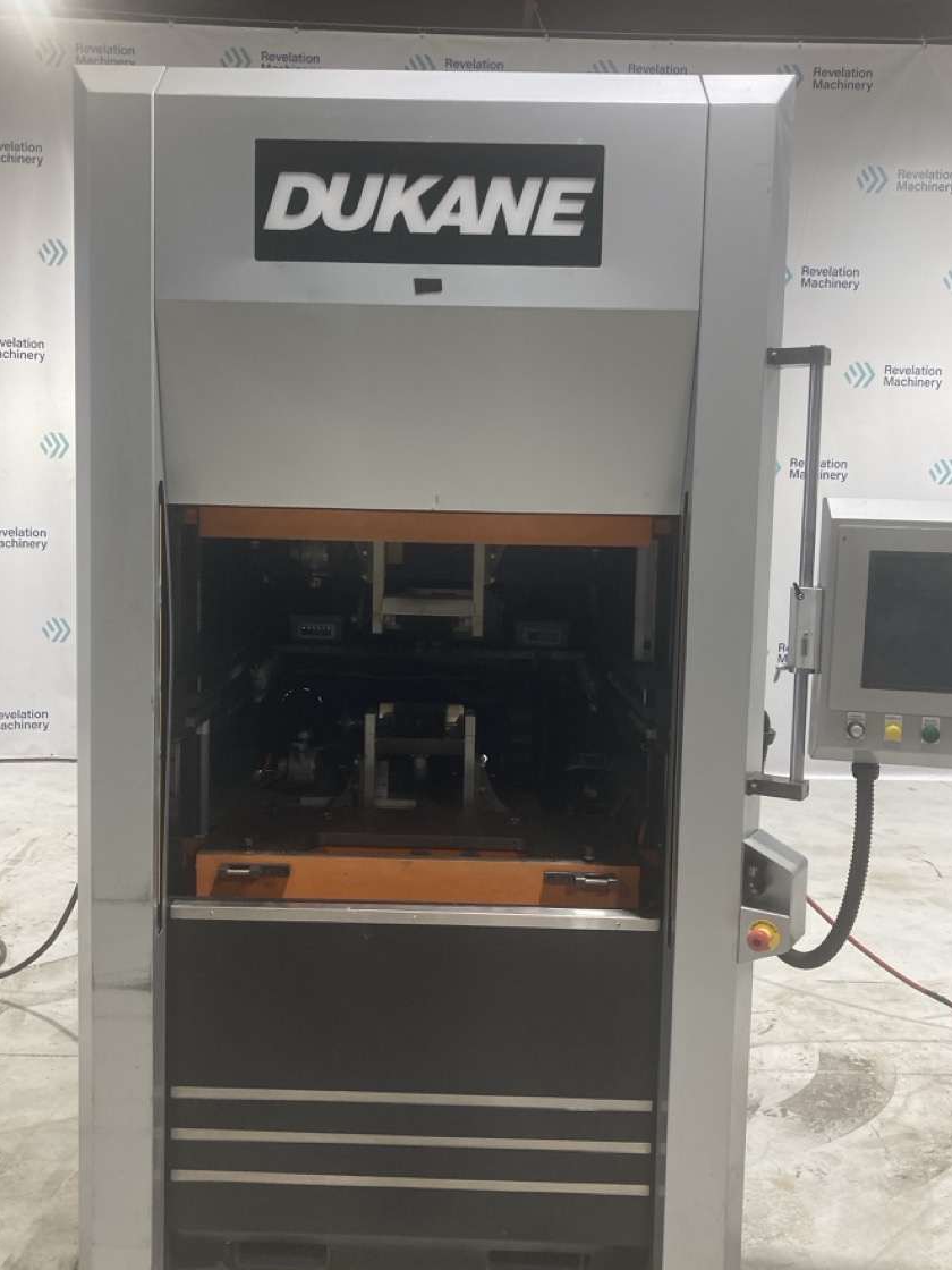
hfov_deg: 44.1
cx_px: 432
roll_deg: -0.8
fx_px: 1173
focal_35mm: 32
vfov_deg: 56.8
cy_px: 626
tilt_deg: -12.0
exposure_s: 1/60
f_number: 1.8
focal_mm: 3.99
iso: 80
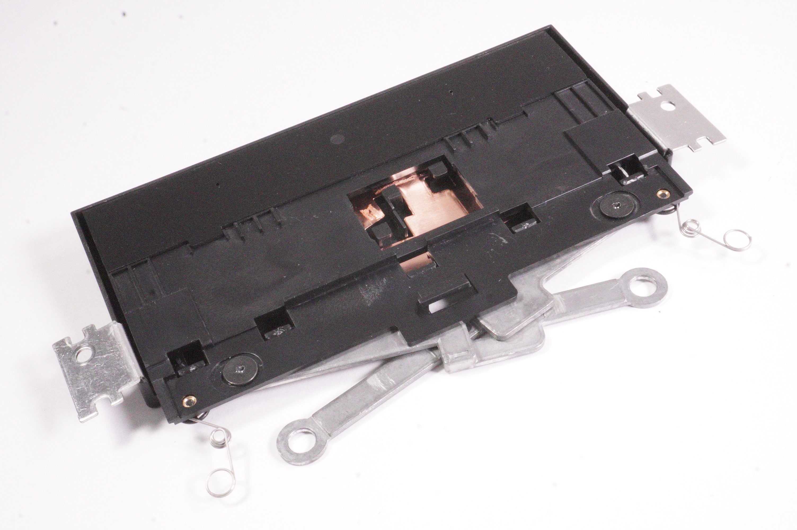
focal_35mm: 48
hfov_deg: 41.1
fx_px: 1062
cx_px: 398
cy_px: 265
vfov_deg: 28.0
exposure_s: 1/160
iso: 12800
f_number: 25
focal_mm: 32
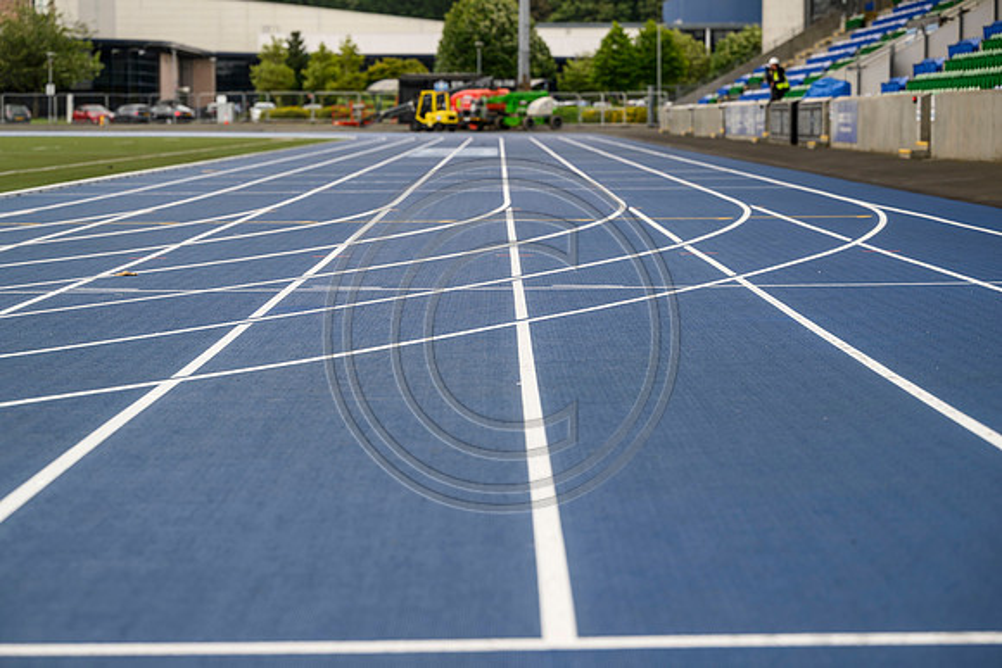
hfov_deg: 21.2
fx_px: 2672
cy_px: 334
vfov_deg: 14.3
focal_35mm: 96
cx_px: 501
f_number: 4
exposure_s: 1/400
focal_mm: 96
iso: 200
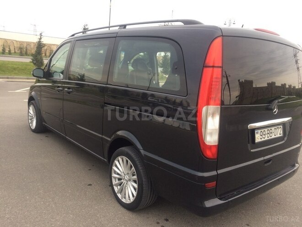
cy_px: 114
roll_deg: -2.3
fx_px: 253
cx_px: 151
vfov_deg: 48.2
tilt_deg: -11.3
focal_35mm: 29
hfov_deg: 61.7
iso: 50
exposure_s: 1/50
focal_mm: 4.15
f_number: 2.2
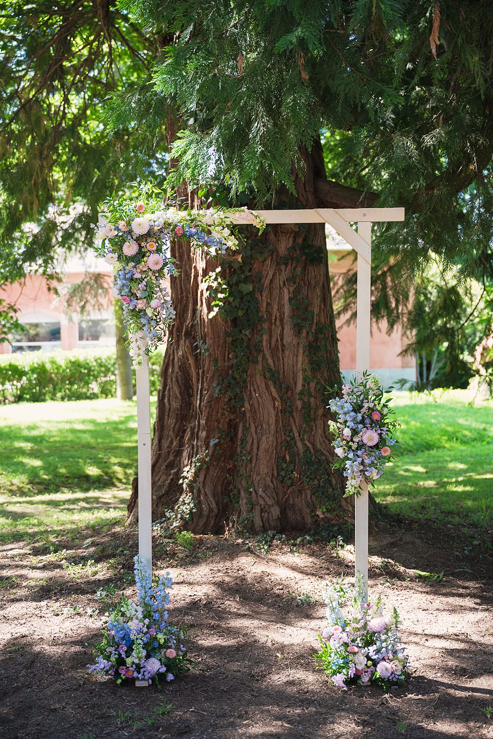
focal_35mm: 46
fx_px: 945
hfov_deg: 29.2
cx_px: 246
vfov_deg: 42.8
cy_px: 370
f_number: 2.8
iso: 400
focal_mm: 46
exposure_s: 1/500
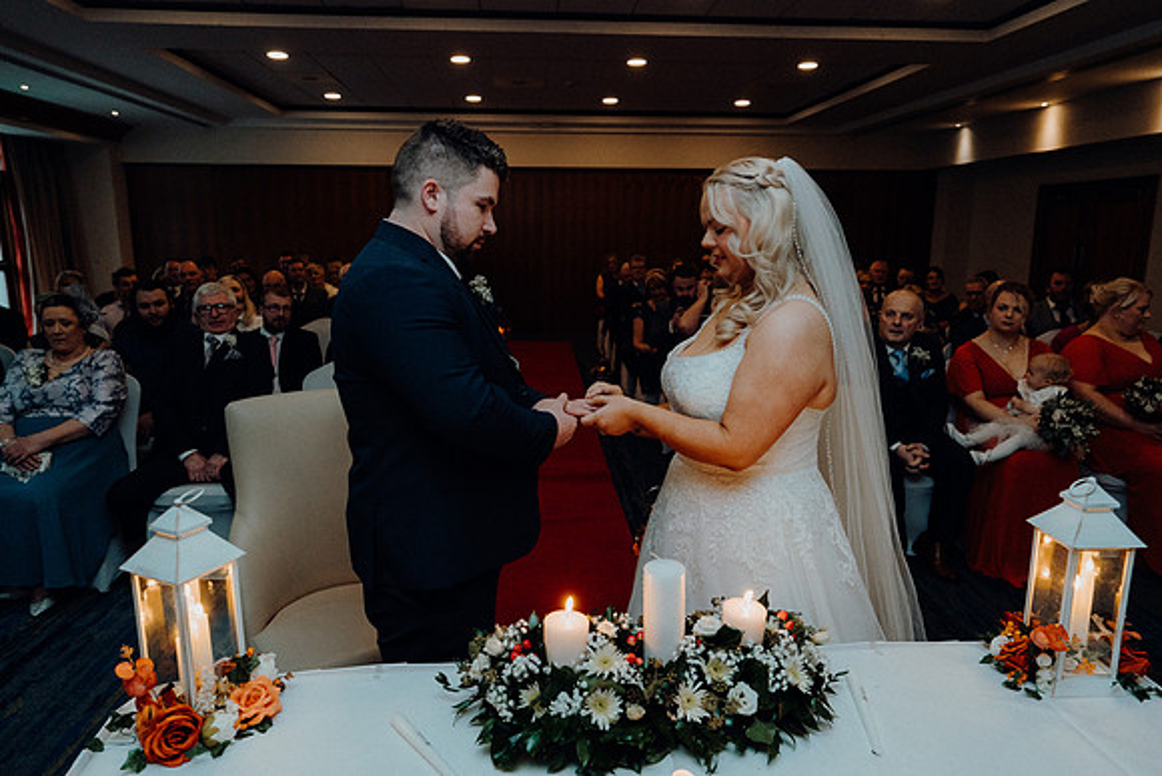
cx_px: 581
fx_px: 775
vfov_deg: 53.2
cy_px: 388
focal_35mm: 24
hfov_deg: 73.7
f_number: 3.5
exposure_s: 1/160
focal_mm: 24
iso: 2500
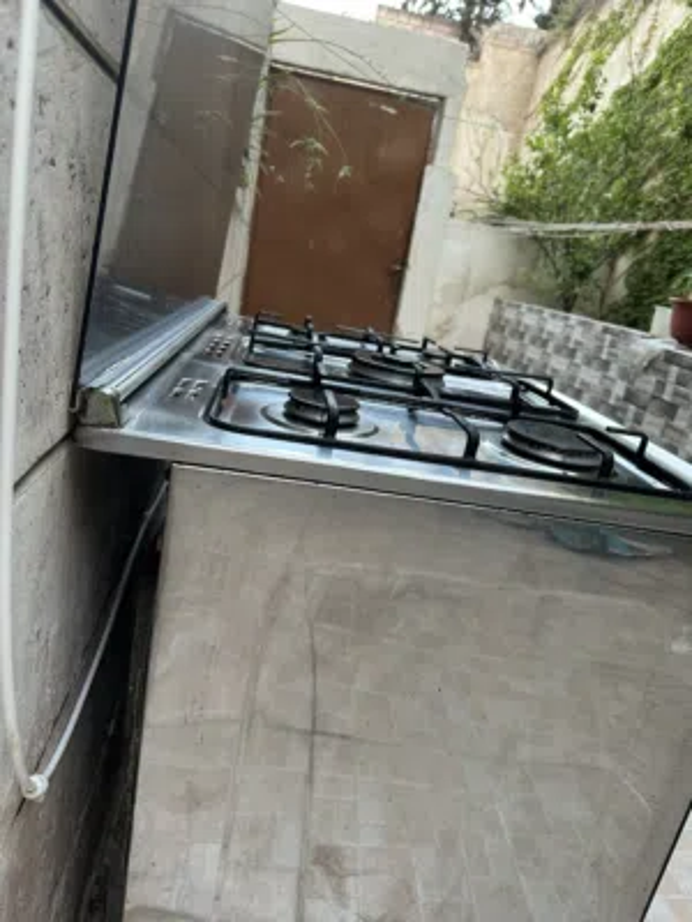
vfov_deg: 71.6
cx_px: 346
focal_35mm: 24
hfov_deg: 56.8
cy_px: 461
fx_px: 640
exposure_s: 1/88
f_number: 1.78
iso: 250
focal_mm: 6.86
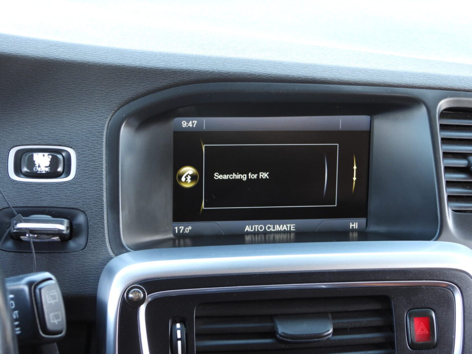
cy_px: 177
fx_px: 886
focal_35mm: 65
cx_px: 236
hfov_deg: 29.8
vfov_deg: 22.6
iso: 140
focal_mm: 11.7
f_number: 3.5
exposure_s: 1/30
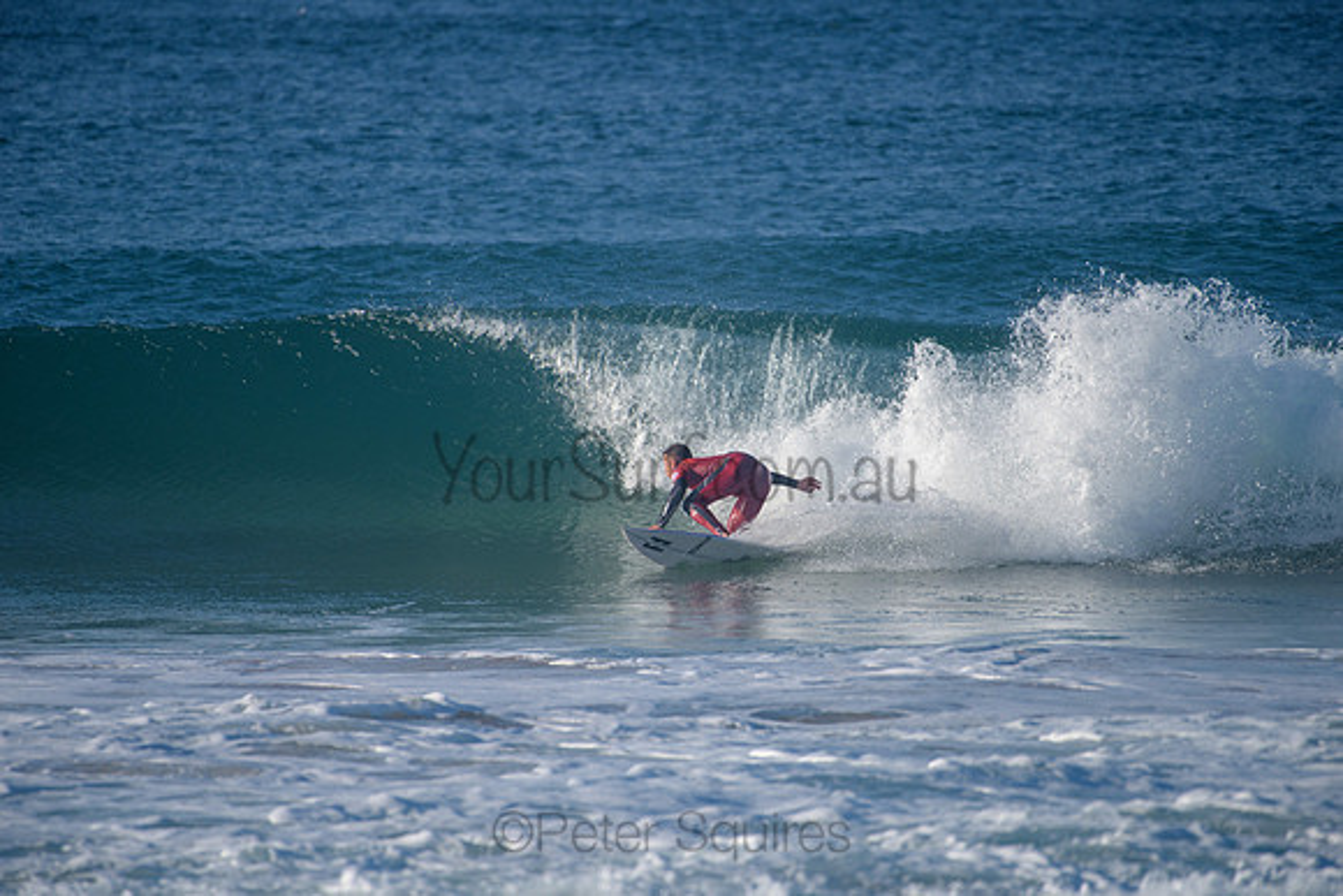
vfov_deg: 2.7
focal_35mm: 517
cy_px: 448
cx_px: 672
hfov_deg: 4.0
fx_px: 19304
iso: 280
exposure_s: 1/2000
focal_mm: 500
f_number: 5.6
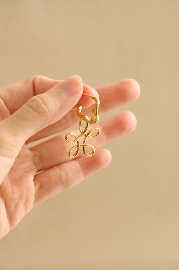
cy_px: 135
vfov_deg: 19.5
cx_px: 90
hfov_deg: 13.0
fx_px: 784
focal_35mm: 105
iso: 800
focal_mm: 105
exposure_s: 1/125
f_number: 11
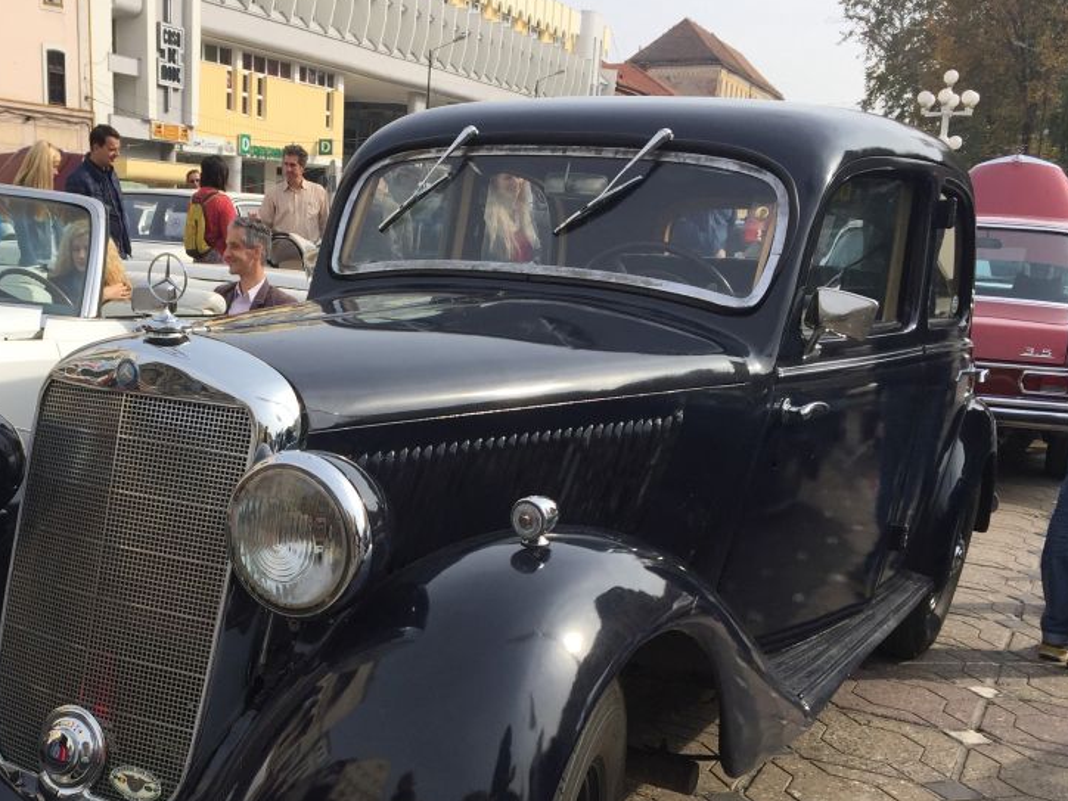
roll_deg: -1.1
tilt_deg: -14.6
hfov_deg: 45.0
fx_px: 1265
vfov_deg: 34.7
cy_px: 556
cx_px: 344
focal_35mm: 41
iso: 32
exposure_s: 1/1364
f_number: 2.2
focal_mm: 4.15
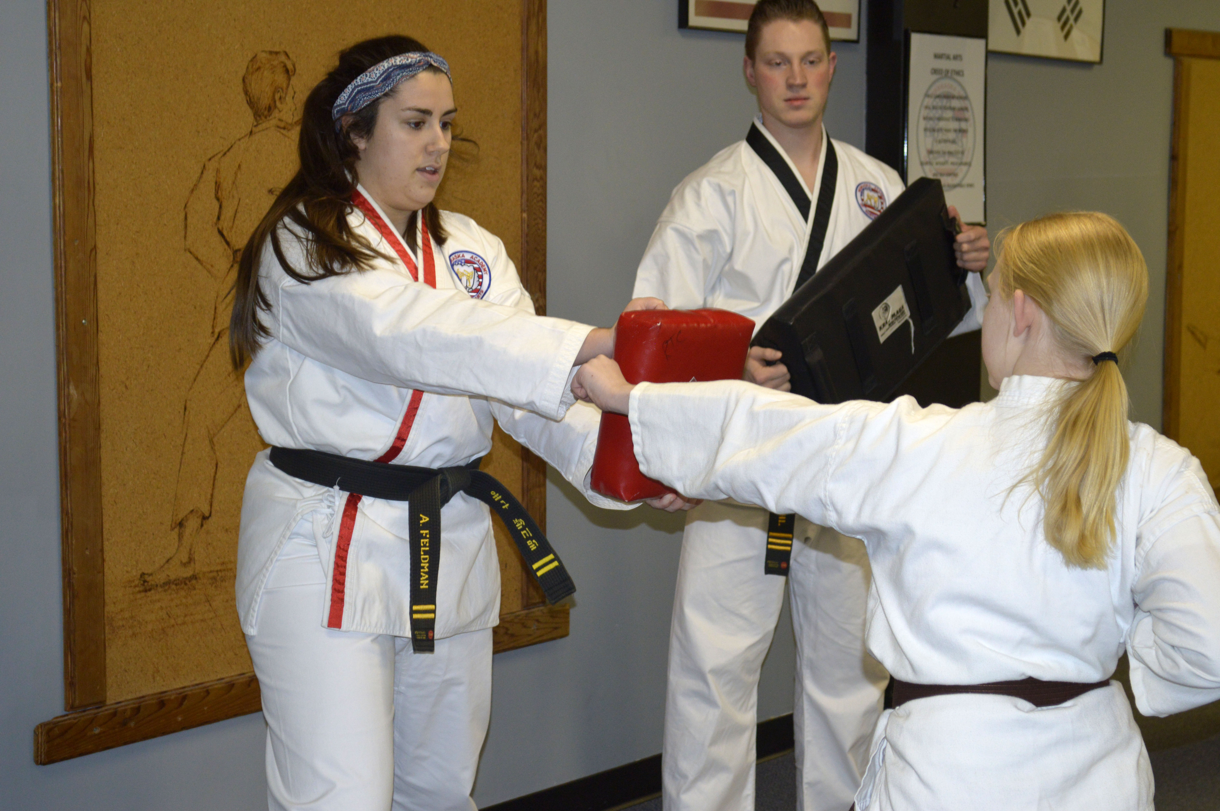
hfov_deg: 29.3
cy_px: 406
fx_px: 2336
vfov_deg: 19.7
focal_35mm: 69
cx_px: 610
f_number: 5.3
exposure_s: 1/60
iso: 720
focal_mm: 46
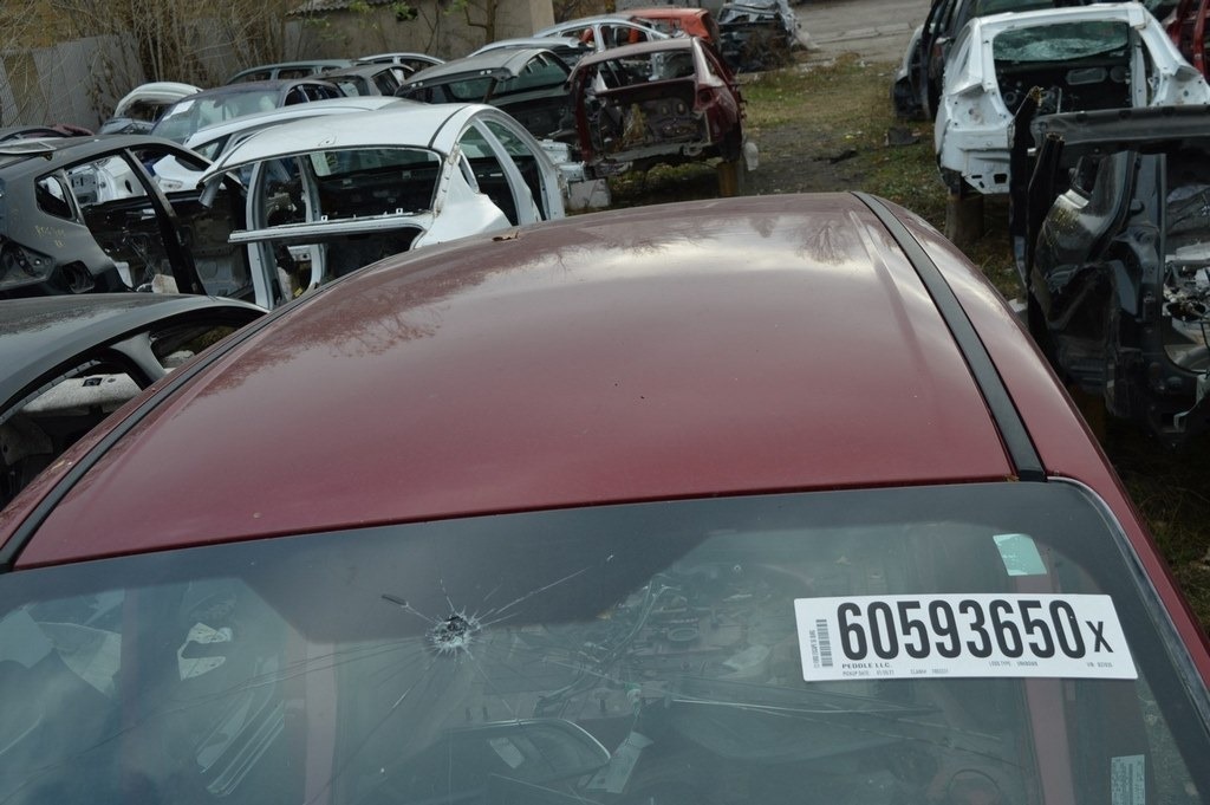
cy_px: 402
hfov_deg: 46.4
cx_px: 605
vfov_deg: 31.8
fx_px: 1410
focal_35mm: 42
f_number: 7.1
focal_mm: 28
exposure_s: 1/200
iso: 100
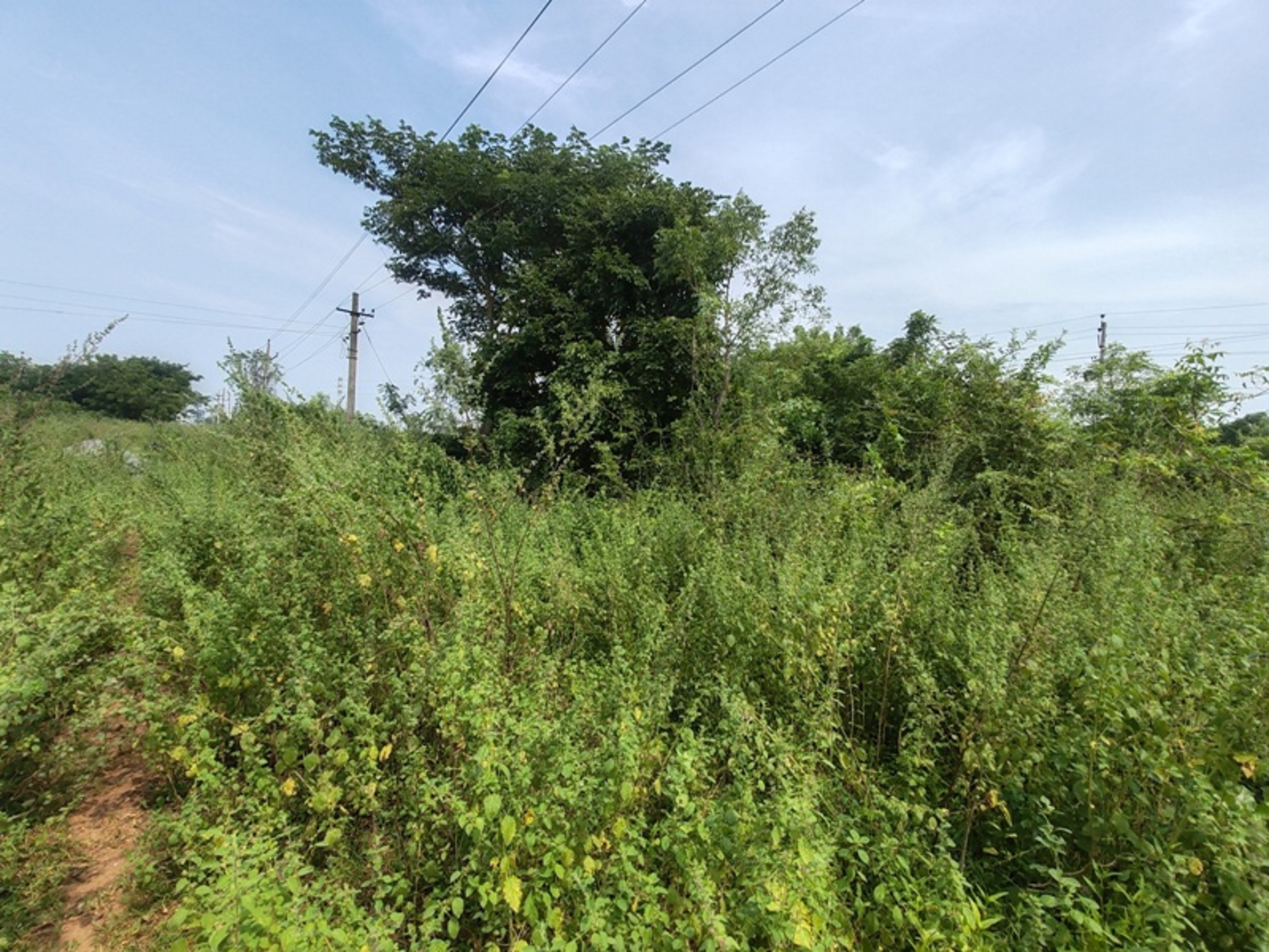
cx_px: 634
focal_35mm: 16
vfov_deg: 78.1
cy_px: 476
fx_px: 587
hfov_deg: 94.5
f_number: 2.2
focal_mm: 1.96
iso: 50
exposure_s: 1/840
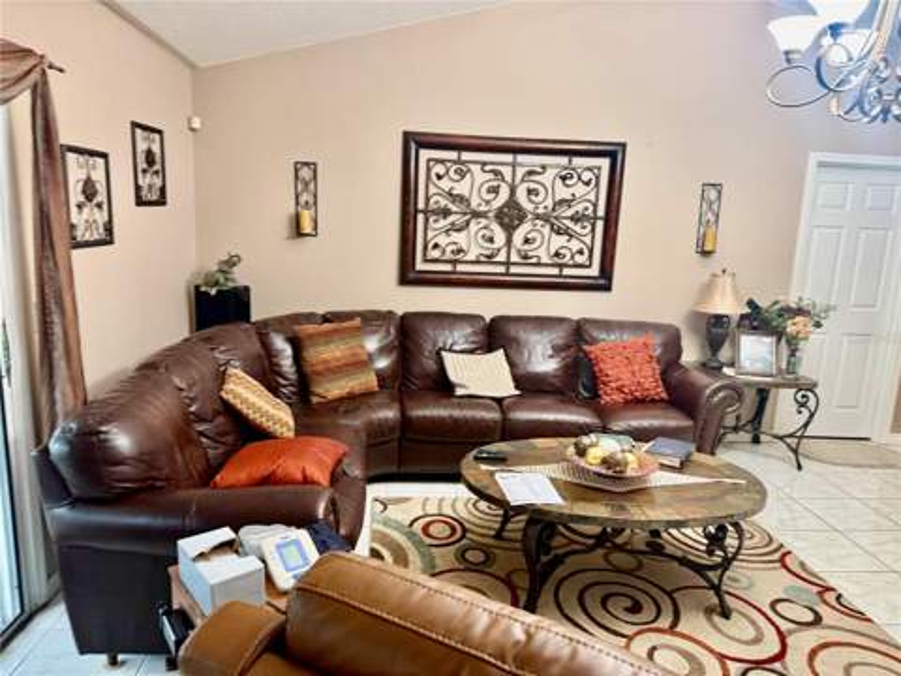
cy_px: 338
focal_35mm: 24
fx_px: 625
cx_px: 450
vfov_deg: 56.8
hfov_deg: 71.6
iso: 250
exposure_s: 1/60
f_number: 1.78
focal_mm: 6.76
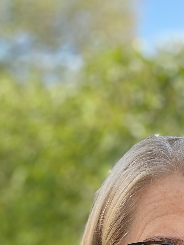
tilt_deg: -15.6
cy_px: 343
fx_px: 525
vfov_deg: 22.6
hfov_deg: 19.3
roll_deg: -1.6
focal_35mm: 74
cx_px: 185
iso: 50
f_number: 1.6
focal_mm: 4.2
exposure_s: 1/556
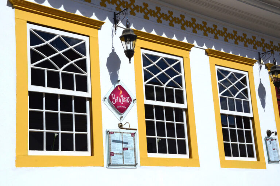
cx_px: 140
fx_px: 466
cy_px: 93
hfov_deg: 33.5
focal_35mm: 60
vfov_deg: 22.5
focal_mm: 40
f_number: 13
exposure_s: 1/800
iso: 800
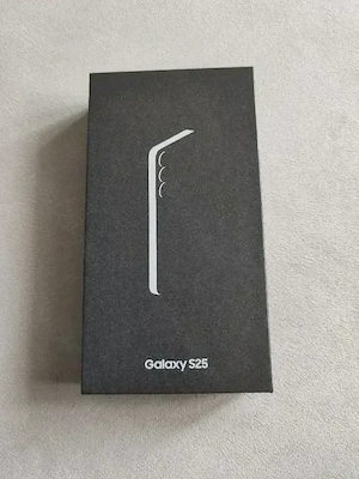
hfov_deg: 51.4
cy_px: 240
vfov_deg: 65.3
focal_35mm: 27
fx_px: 373
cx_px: 180
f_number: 1.9
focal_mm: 6.12
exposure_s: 1/100
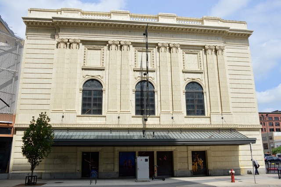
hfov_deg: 59.5
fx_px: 246
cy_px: 94
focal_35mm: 32
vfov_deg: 41.7
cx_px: 140
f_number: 8
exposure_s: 1/250
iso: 100
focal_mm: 21
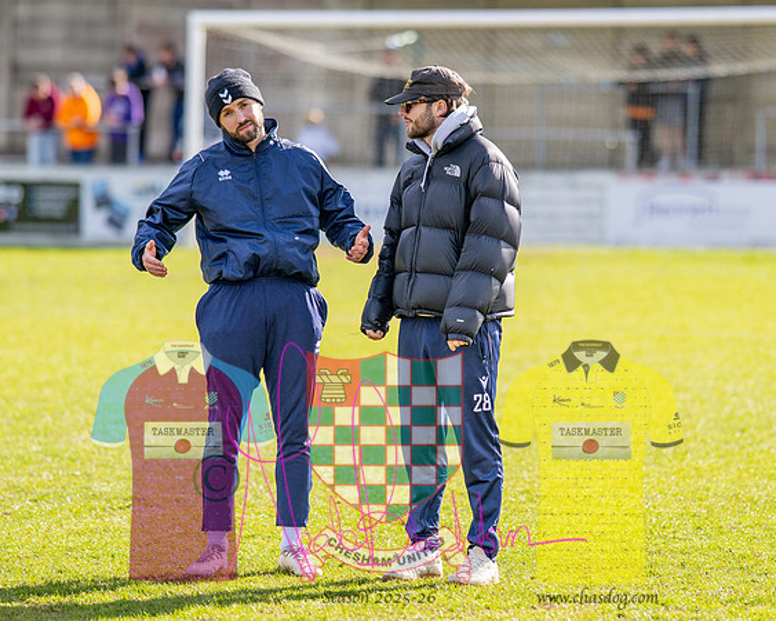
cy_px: 283
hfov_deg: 7.8
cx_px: 430
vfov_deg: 6.2
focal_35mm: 248
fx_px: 5693
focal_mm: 135
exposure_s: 1/2500
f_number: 1.8
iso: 100
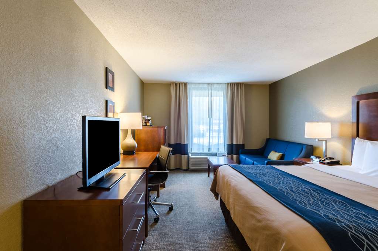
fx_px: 189
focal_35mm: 18
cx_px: 189
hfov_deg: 90.1
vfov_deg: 67.2
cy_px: 126
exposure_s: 1/25
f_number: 10
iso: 400
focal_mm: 12
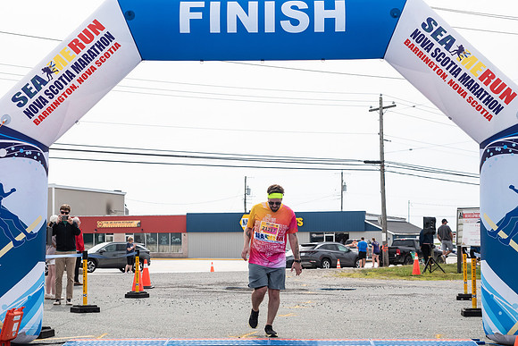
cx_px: 259
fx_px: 960
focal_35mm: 67
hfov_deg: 30.2
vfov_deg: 20.4
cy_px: 215
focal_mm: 52
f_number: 4
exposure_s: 1/3200
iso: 800
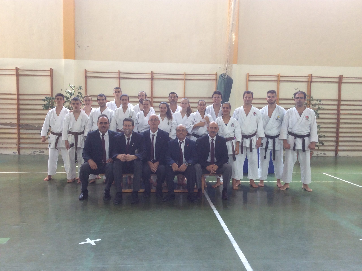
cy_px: 136
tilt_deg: -5.1
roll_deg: +1.4
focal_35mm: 32
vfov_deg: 44.1
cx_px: 181
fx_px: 334
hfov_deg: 56.9
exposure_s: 1/25
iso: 64
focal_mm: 3.3
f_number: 2.4
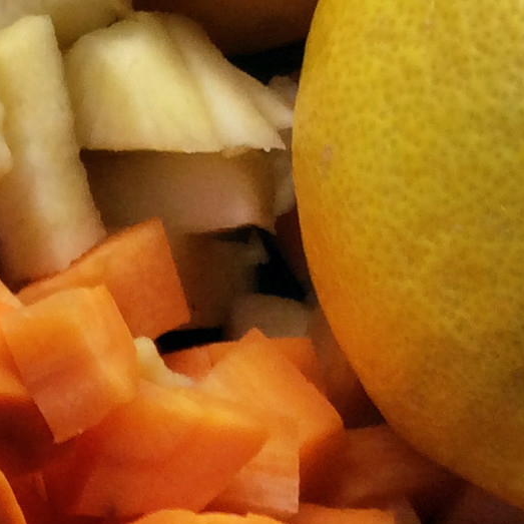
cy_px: 705
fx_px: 2398
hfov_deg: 11.3
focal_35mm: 140
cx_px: -517
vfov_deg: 12.1
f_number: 2.4
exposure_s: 1/25
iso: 40
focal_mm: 3.3
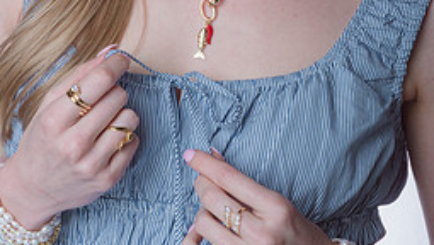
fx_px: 2235
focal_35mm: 194
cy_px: -111
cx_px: 213
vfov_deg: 6.2
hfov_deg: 11.1
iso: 400
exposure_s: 1/250
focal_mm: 105
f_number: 36
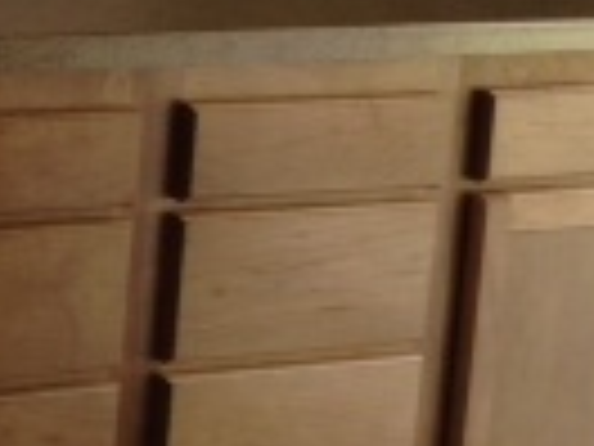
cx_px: -734
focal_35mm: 160
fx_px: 2746
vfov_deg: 9.0
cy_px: -297
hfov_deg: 10.8
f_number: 2.4
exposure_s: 1/120
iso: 50
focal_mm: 4.12
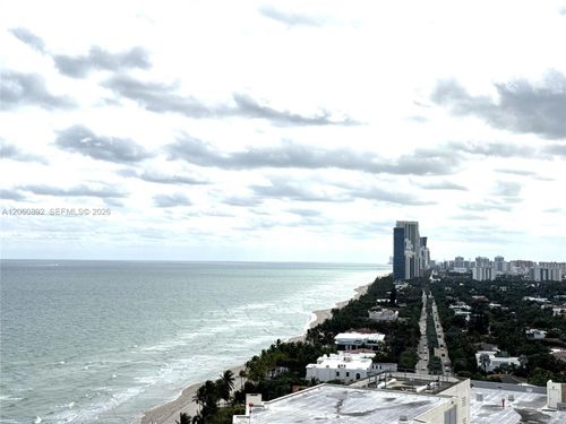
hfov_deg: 39.7
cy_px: 212
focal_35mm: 48
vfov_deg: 30.3
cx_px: 283
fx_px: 785
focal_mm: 6.76
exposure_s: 1/15385
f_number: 1.78
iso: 64
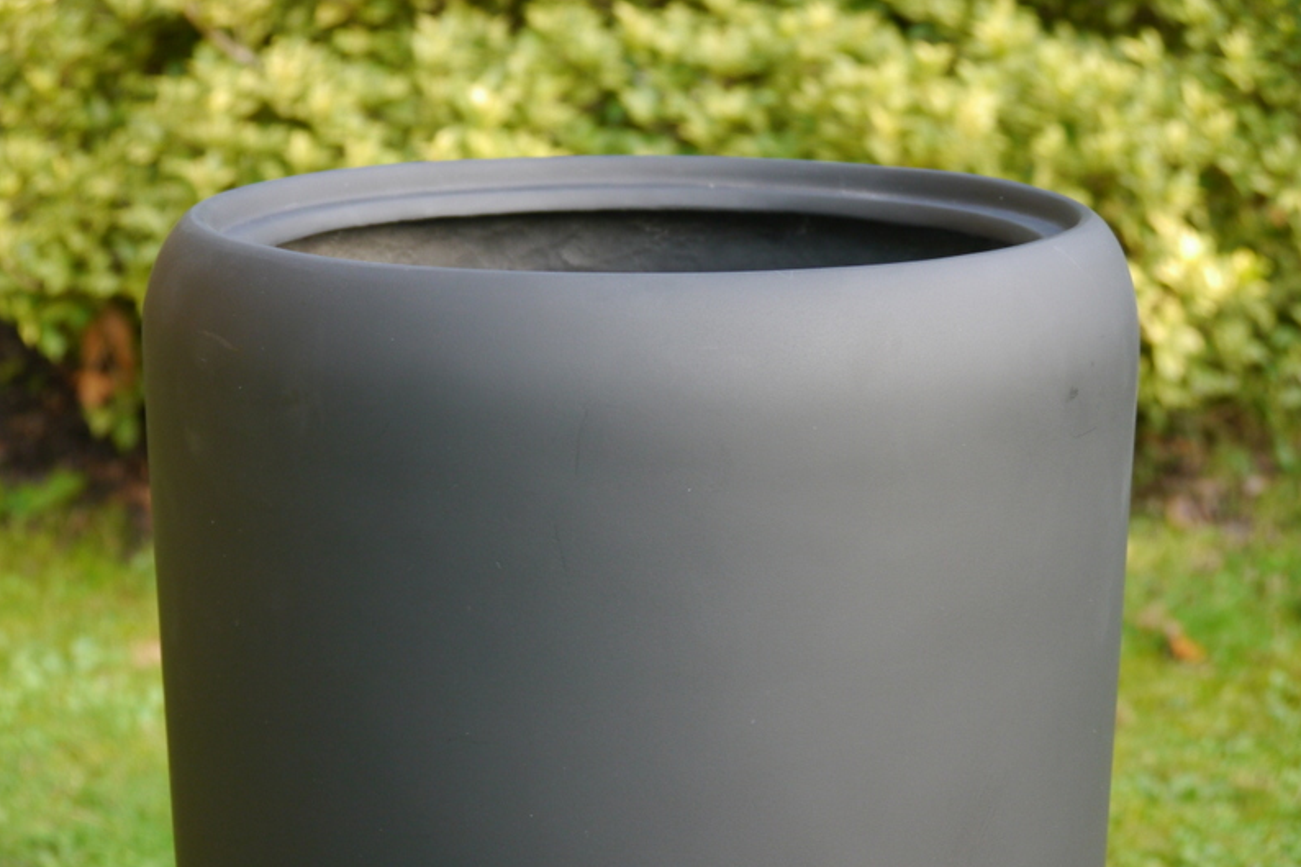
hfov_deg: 23.1
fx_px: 3179
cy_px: 472
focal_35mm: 88
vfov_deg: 15.5
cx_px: 652
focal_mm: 42
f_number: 5.6
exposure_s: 1/80
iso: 640
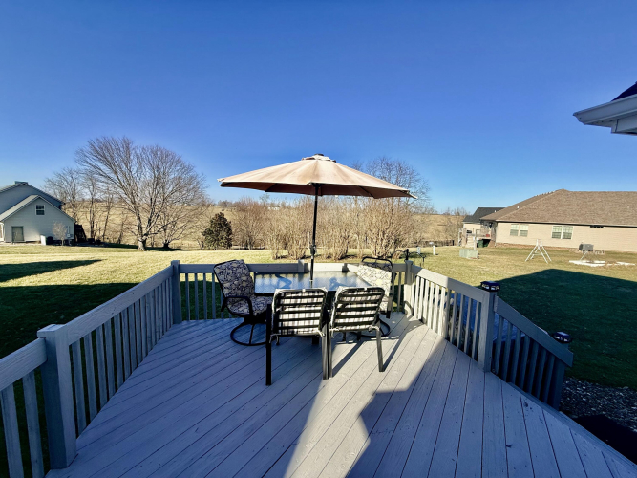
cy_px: 239
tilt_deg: -6.0
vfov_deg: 85.7
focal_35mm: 14
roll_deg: -2.1
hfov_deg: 102.1
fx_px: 258
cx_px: 318
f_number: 2.2
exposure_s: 1/2024
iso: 50
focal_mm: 2.22
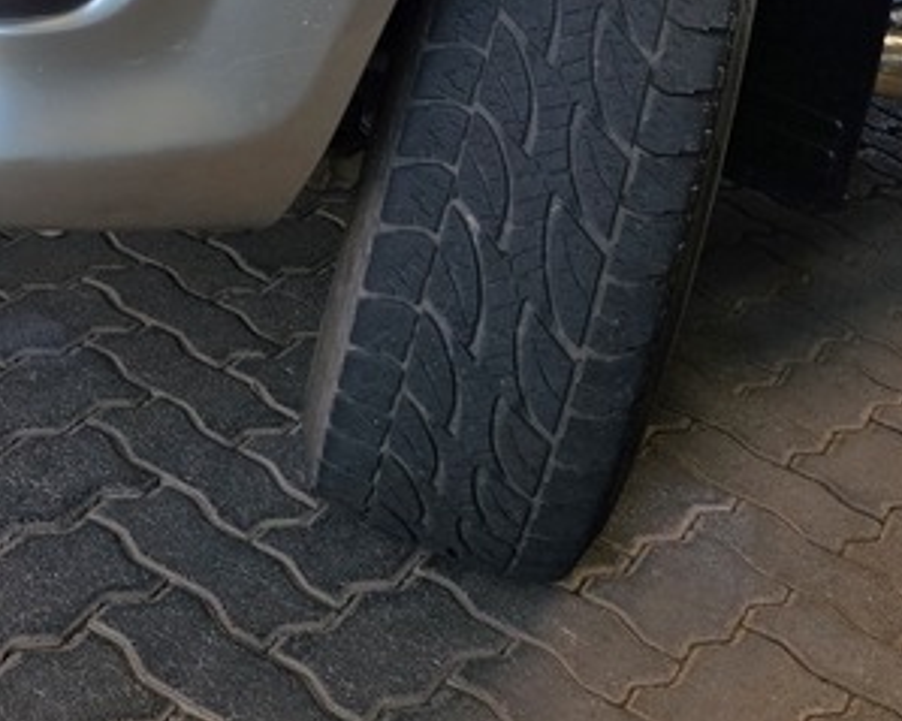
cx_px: 139
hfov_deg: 24.2
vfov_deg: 17.5
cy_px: -410
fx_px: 2055
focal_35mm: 77
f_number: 1.7
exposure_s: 1/134
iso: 12
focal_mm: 6.25
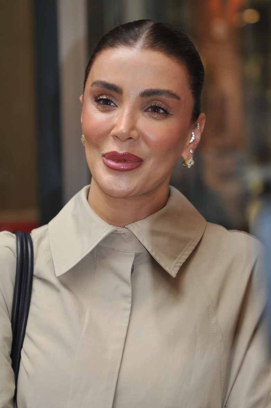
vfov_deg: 19.5
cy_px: 204
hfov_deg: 13.0
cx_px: 136
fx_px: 1189
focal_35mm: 105
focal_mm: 70
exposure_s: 1/100
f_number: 3.5
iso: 250
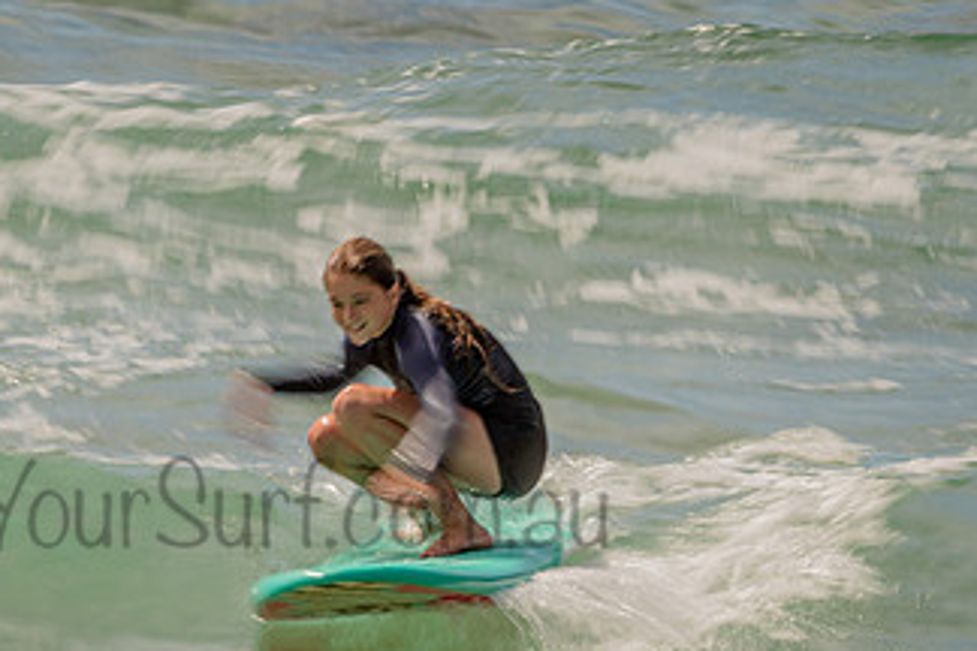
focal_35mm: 1096
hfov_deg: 1.9
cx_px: 474
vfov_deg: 1.3
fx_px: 29742
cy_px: 346
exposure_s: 1/20
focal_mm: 500
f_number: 18
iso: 64
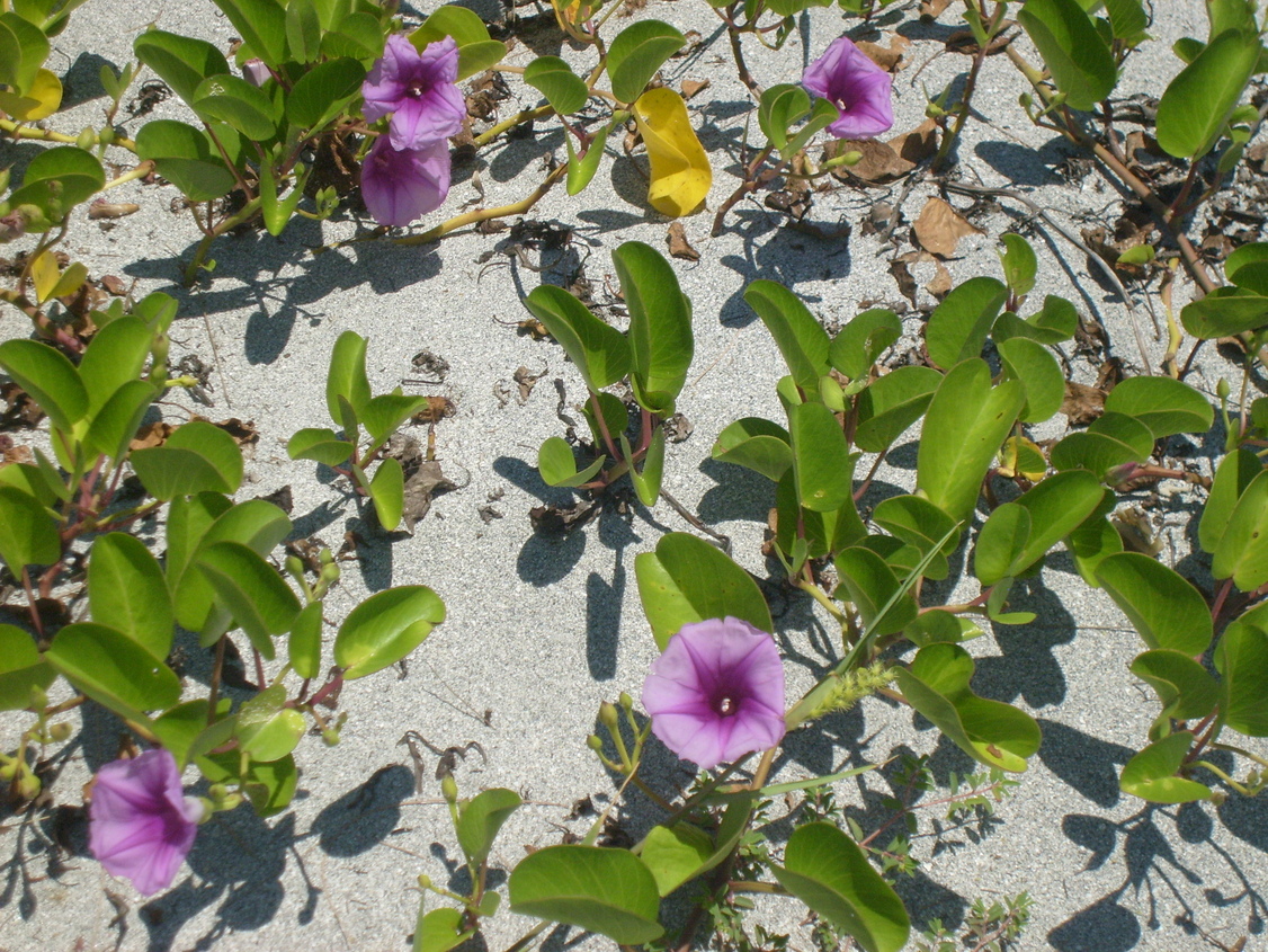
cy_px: 476
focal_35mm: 81
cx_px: 634
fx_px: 2968
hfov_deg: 24.1
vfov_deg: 18.2
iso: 80
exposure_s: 1/250
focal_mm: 13.7
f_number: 10.6
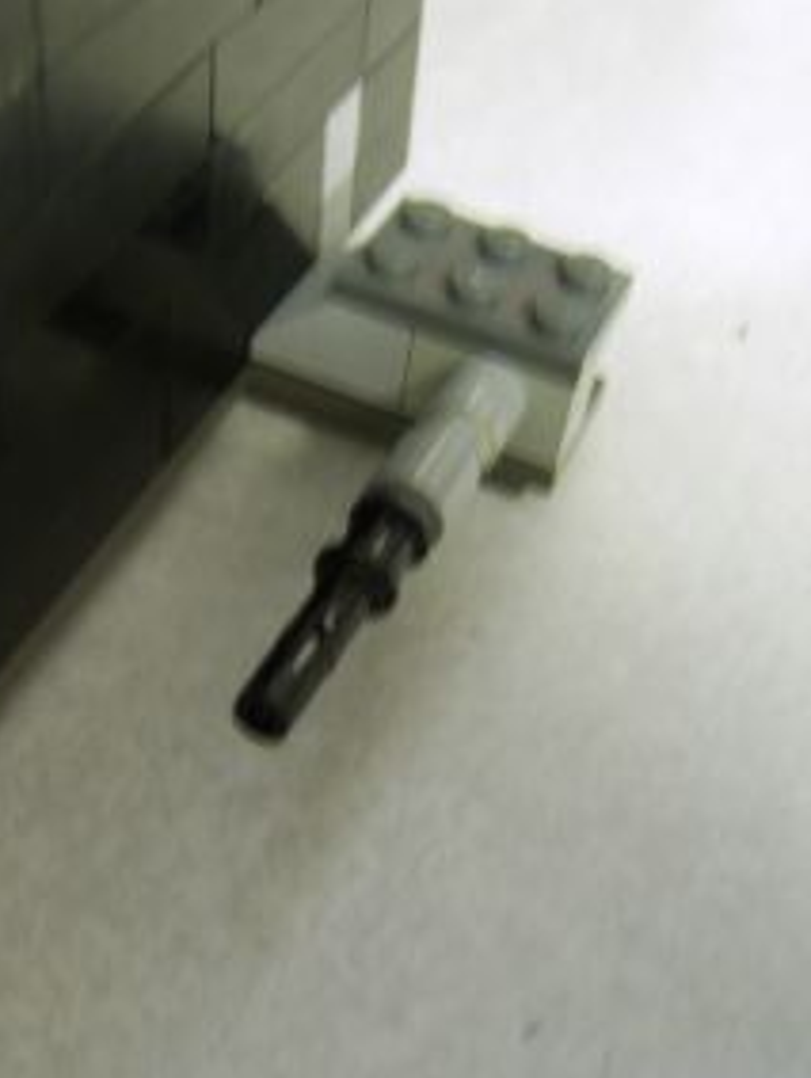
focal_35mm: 42
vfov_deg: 44.7
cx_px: 385
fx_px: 1309
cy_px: 533
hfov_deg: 34.4
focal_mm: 8.13
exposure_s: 1/3
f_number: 2.7
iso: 71
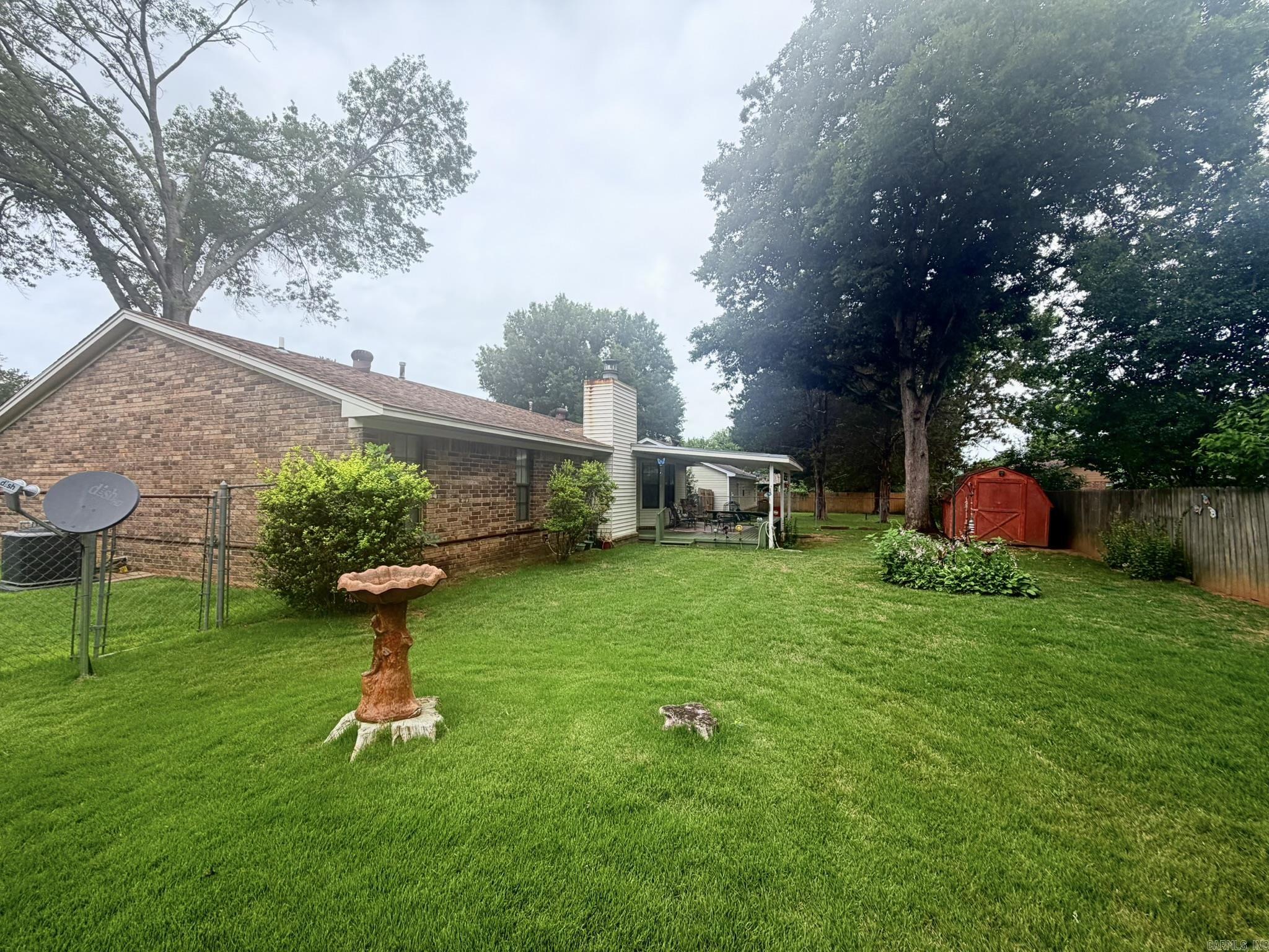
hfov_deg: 102.1
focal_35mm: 14
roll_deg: +0.1
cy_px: 476
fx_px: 513
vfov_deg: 85.7
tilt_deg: +1.7
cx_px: 634
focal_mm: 2.22
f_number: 2.2
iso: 32
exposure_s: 1/770
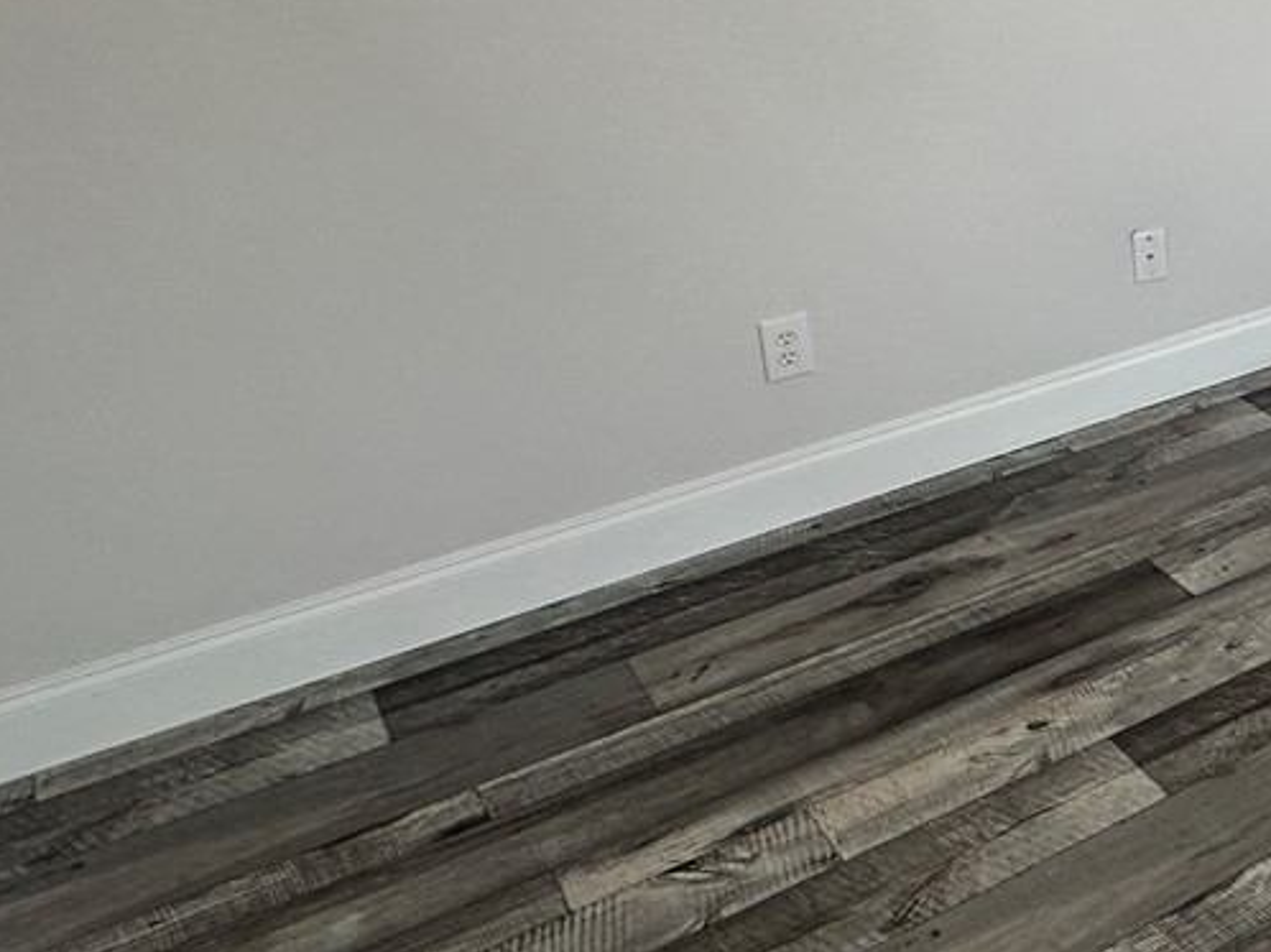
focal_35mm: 45
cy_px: 125
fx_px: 1651
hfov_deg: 29.0
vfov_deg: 30.9
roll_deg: -1.3
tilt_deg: -15.0
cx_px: 1848
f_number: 2.2
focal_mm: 2.22
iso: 50
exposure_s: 1/120
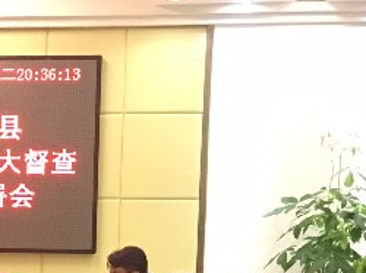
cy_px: 336
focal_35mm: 119
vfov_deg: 12.1
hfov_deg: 15.5
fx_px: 1257
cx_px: -145
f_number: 2.2
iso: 125
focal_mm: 4.15
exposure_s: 1/8
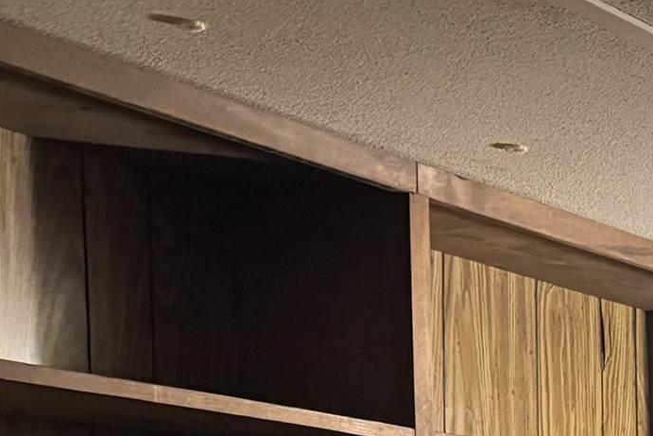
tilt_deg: -8.2
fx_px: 2014
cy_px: 952
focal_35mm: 111
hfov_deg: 17.1
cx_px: 908
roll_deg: -1.1
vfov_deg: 10.9
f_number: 1.78
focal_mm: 6.76
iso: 1000
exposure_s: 1/40
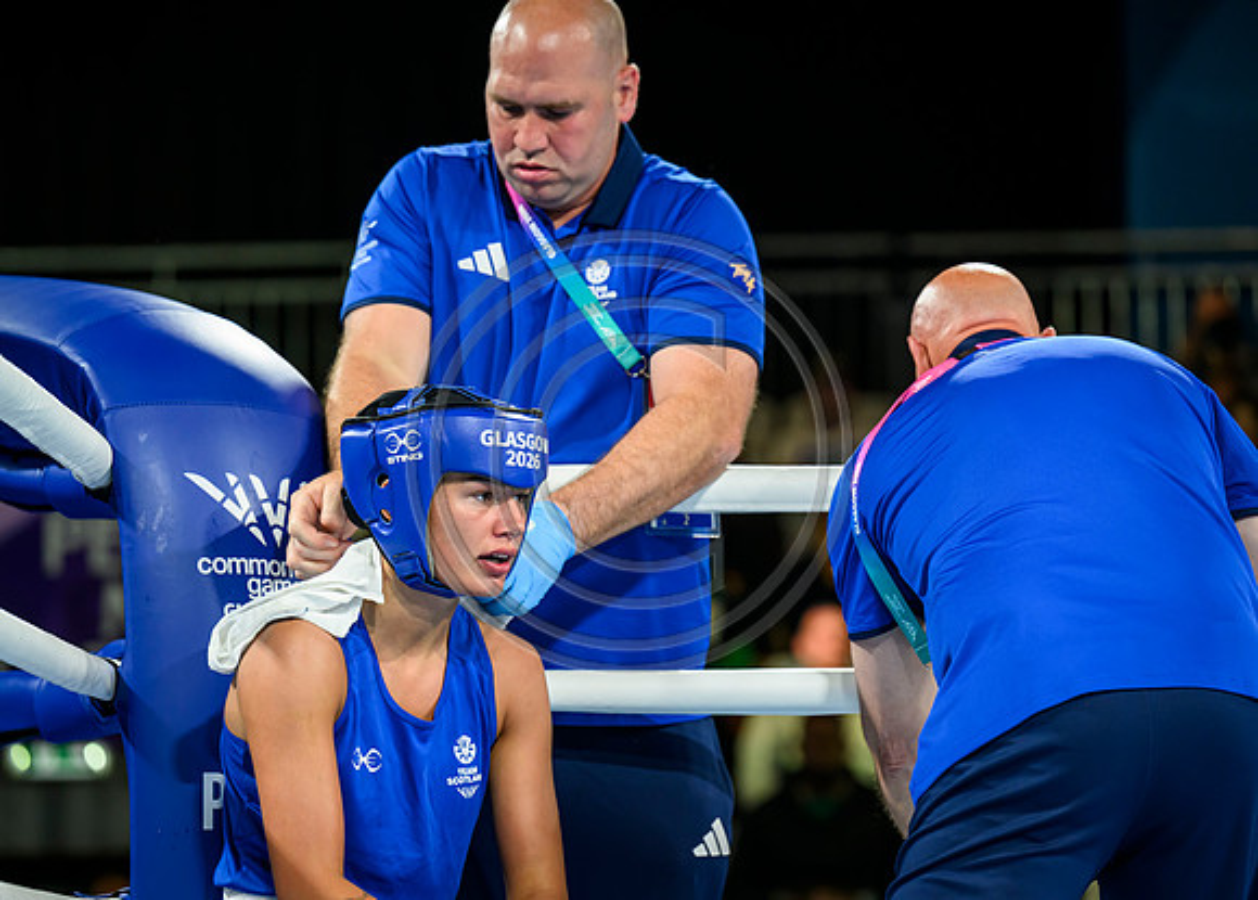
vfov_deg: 9.5
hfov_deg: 13.2
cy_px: 450
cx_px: 583
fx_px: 5438
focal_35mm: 152
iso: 2000
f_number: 3.2
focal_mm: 145
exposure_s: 1/1600
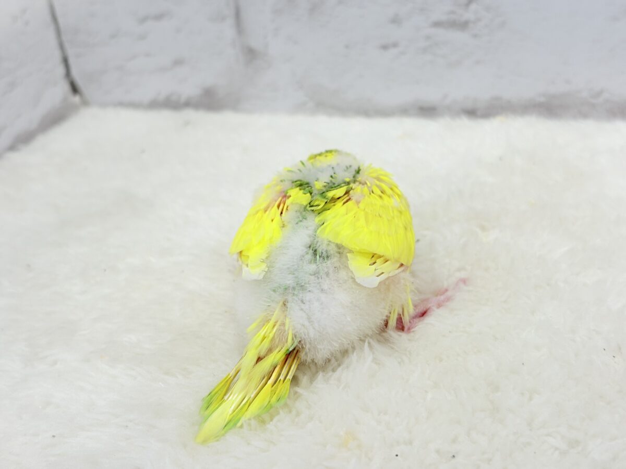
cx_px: 313
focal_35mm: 52
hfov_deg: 36.8
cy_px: 234
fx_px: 940
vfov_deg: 28.0
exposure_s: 1/100
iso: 40
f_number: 1.6
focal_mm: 5.96
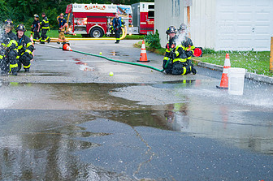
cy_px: 66
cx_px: 83
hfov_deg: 26.5
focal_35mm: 76
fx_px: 575
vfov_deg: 17.9
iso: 1000
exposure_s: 1/200
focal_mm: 44
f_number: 3.2
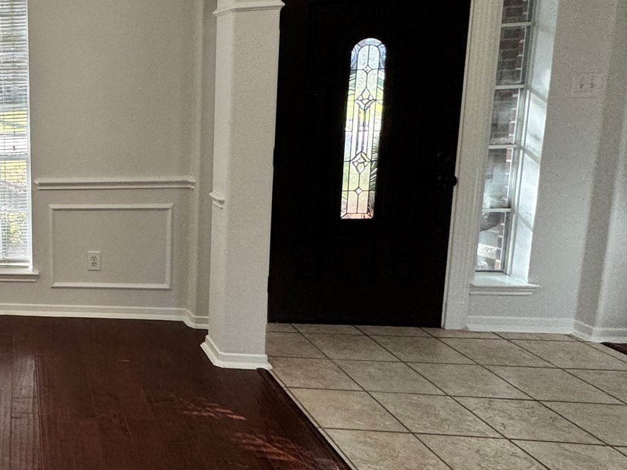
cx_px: -109
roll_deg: +3.6
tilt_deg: -9.4
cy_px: 174
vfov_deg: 42.6
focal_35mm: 33
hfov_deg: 40.6
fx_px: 598
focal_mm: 2.22
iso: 125
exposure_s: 1/120
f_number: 2.2
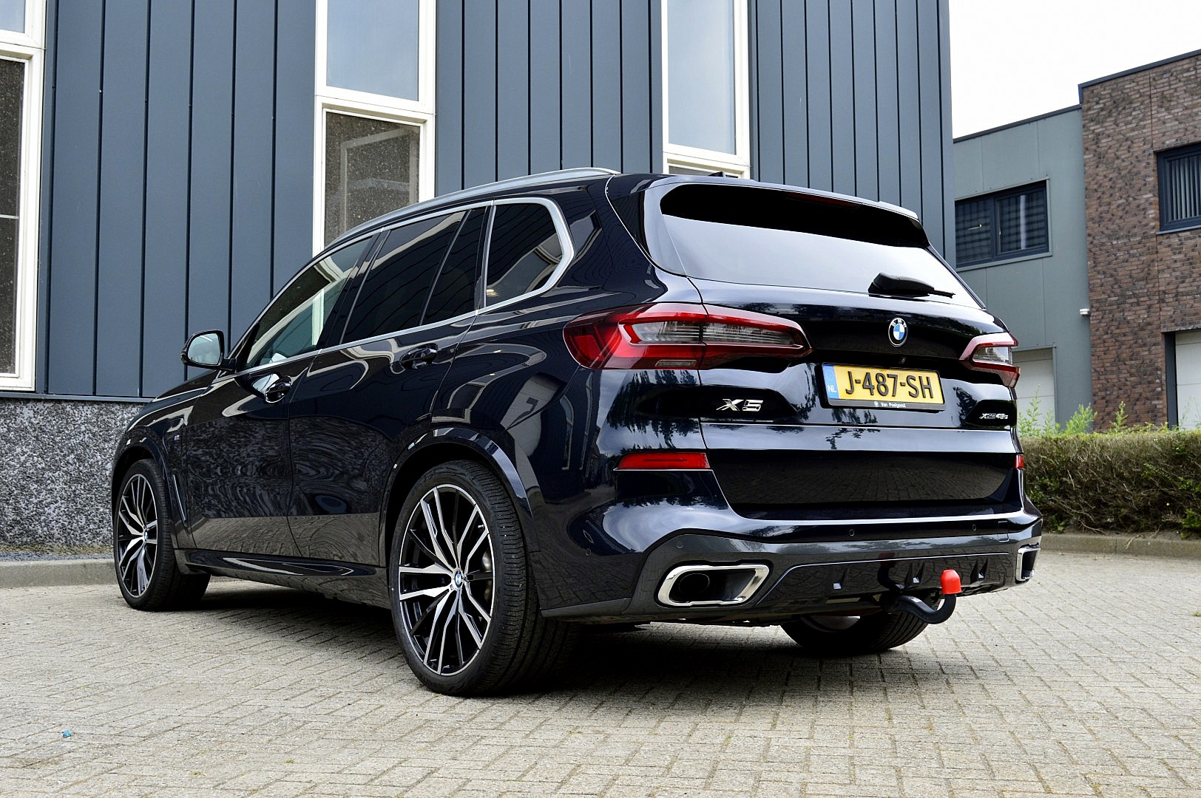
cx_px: 600
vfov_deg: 31.8
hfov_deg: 46.4
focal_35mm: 42
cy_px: 399
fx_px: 1400
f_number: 9
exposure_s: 1/160
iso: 400
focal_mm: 28
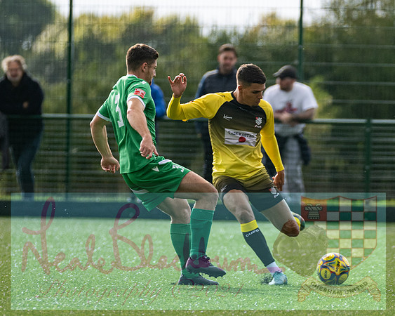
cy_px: 153
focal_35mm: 715
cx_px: 272
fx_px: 8353
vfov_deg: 2.2
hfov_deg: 2.7
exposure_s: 1/1250
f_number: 4
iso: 400
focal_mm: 310
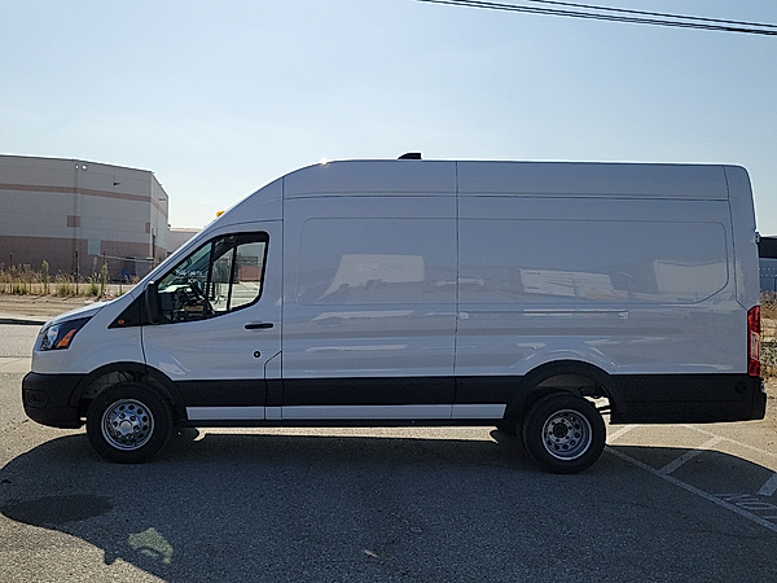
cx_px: 388
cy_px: 292
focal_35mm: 26
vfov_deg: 53.1
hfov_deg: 67.3
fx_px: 584
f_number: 1.8
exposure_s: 1/5000
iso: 50
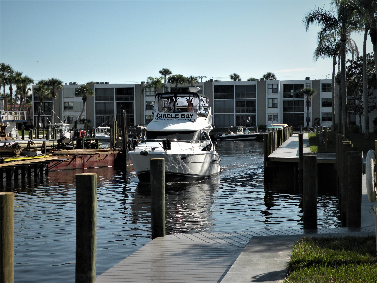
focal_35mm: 67
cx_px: 188
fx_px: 730
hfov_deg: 29.0
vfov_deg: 21.9
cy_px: 142
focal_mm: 11.9
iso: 64
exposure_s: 1/920
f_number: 3.5
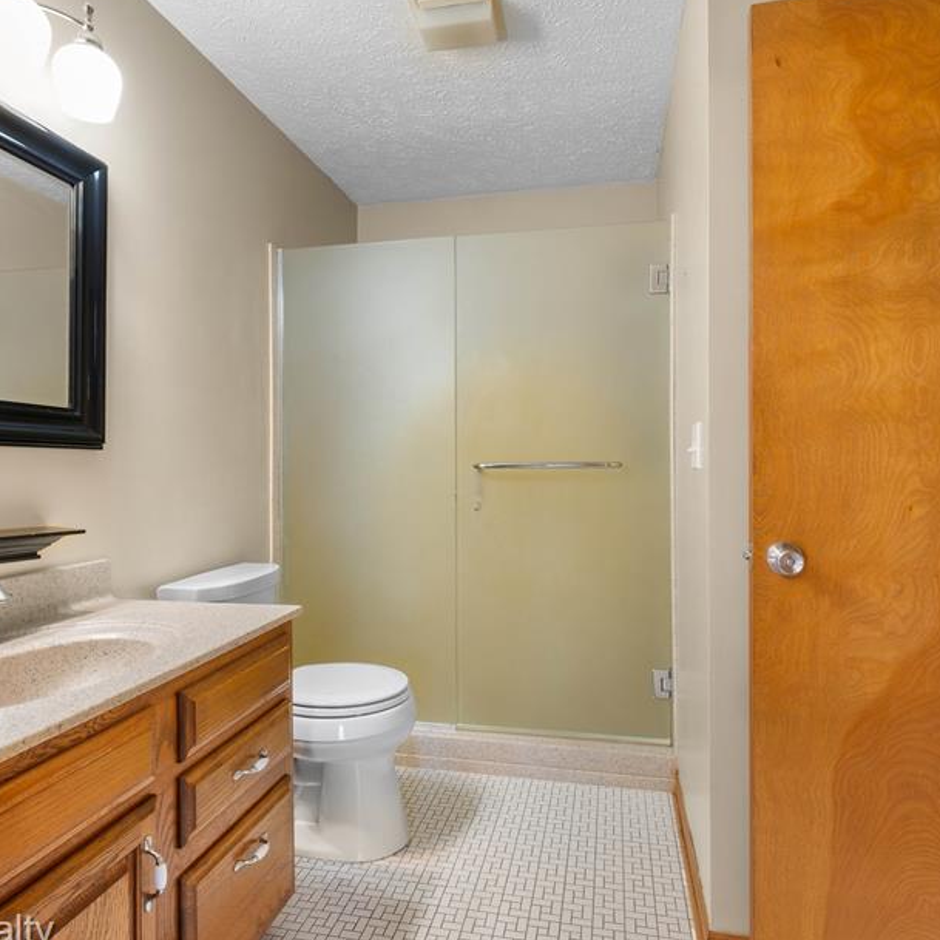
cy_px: 431
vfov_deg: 74.7
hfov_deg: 74.8
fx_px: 614
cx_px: 457
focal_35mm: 20
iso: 100
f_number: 11
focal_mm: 14
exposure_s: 5
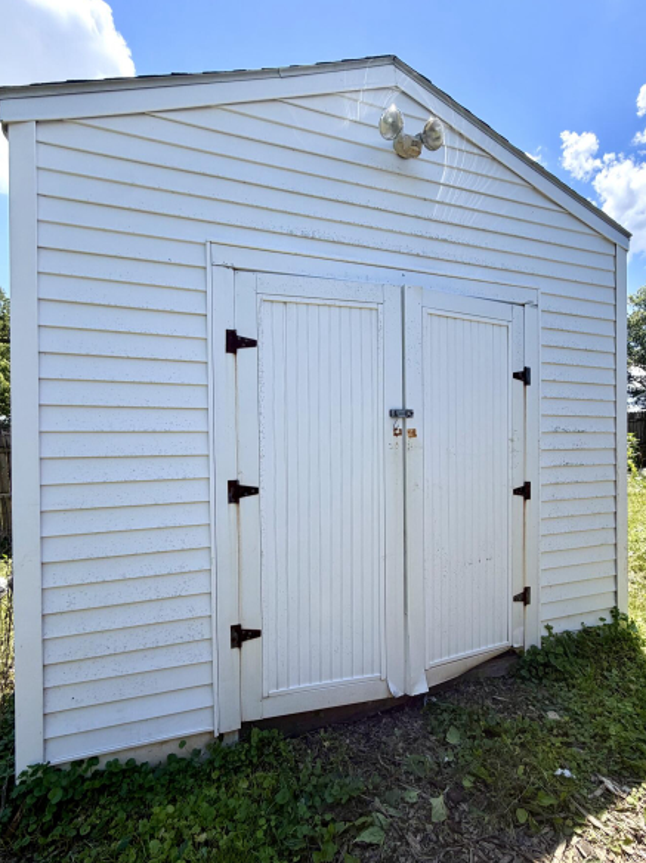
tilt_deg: -0.3
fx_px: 399
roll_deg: +0.3
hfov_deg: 77.8
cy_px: 457
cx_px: 358
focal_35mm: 16
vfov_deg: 94.4
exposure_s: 1/770
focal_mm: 2.22
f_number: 2.2
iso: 32
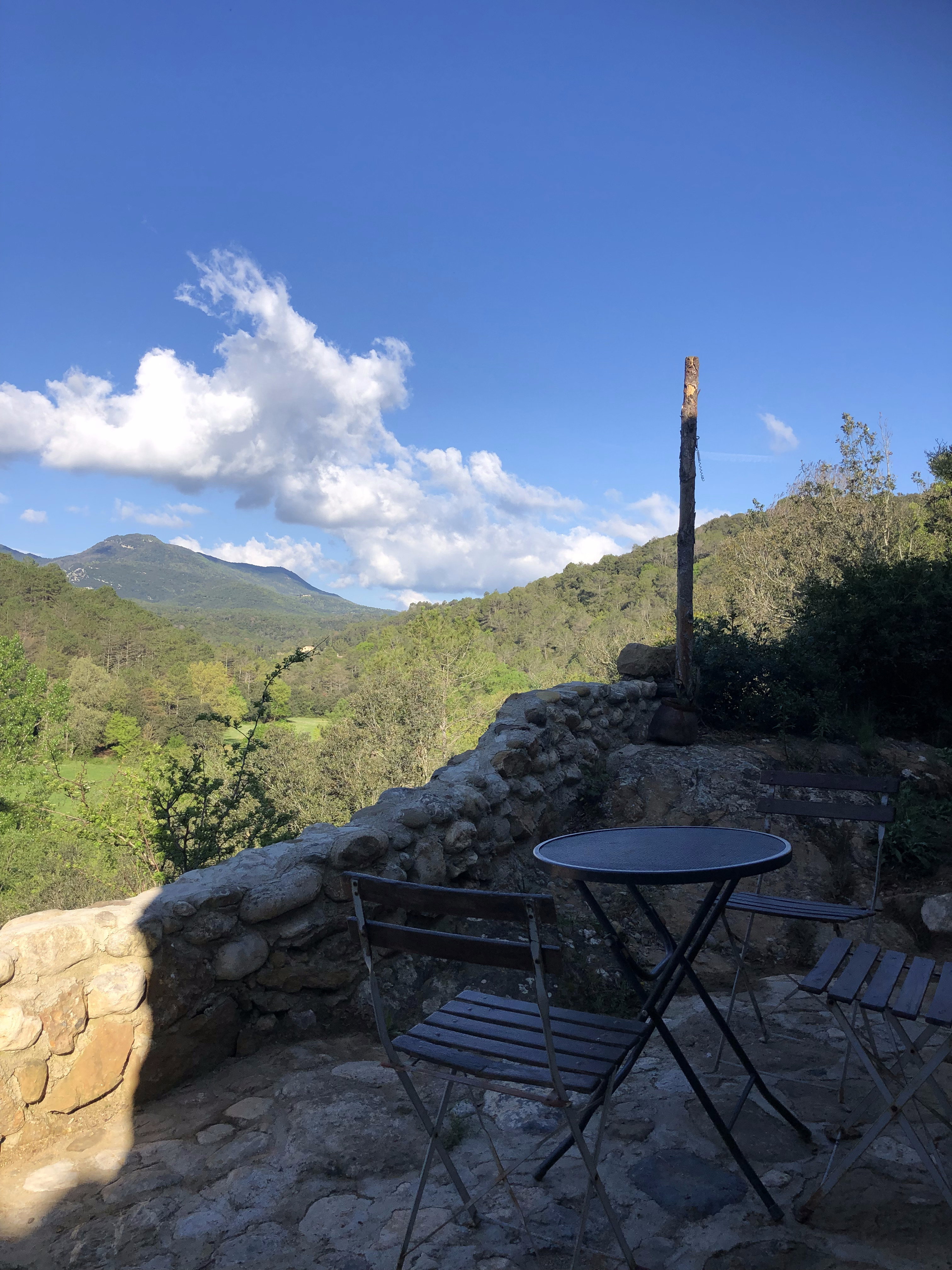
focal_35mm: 28
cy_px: 635
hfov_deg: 49.7
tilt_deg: +2.9
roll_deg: +1.8
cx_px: 476
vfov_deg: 63.4
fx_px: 1027
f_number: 1.8
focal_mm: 3.99
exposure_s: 1/1412
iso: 20
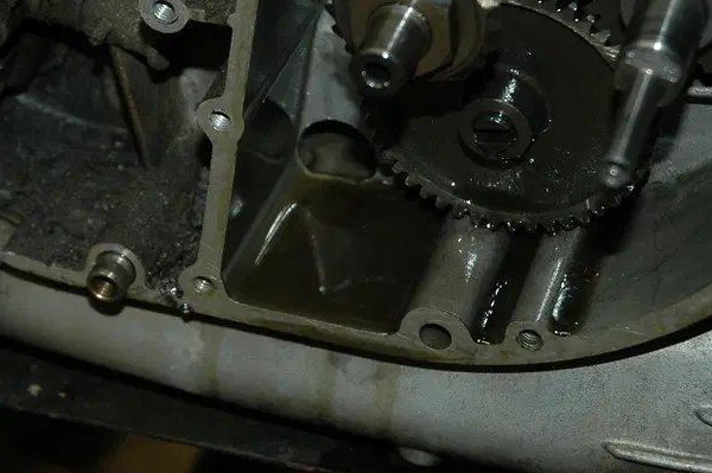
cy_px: 27
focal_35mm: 114
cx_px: 241
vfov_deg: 11.9
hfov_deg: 17.9
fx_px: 2253
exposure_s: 1/60
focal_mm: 38
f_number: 4.2
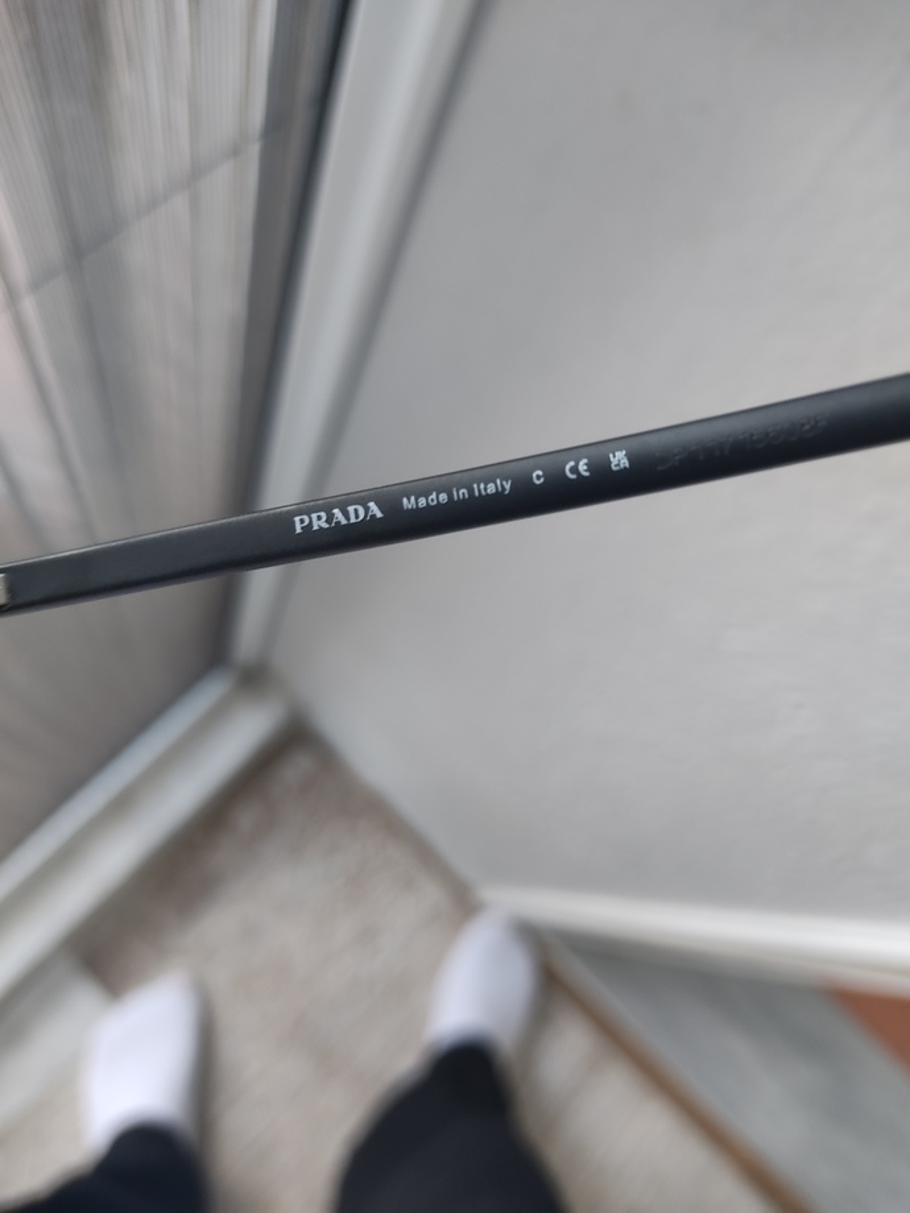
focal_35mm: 26
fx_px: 911
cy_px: 606
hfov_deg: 53.1
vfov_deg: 67.3
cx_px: 455
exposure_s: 1/33
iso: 613
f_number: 1.79
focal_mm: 4.74
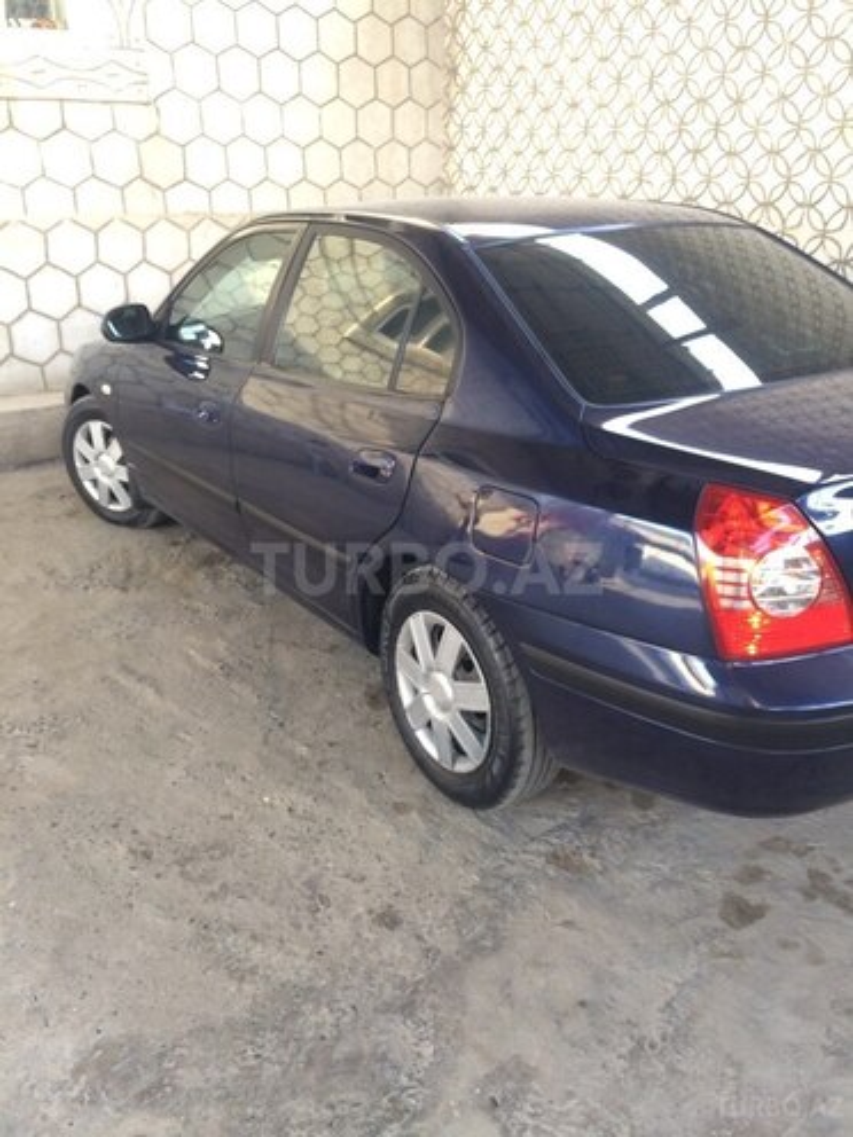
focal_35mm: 29
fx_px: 953
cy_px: 568
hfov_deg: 48.2
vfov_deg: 61.7
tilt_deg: -22.4
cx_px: 426
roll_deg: +1.3
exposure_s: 1/33
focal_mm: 4.15
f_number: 2.2
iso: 64
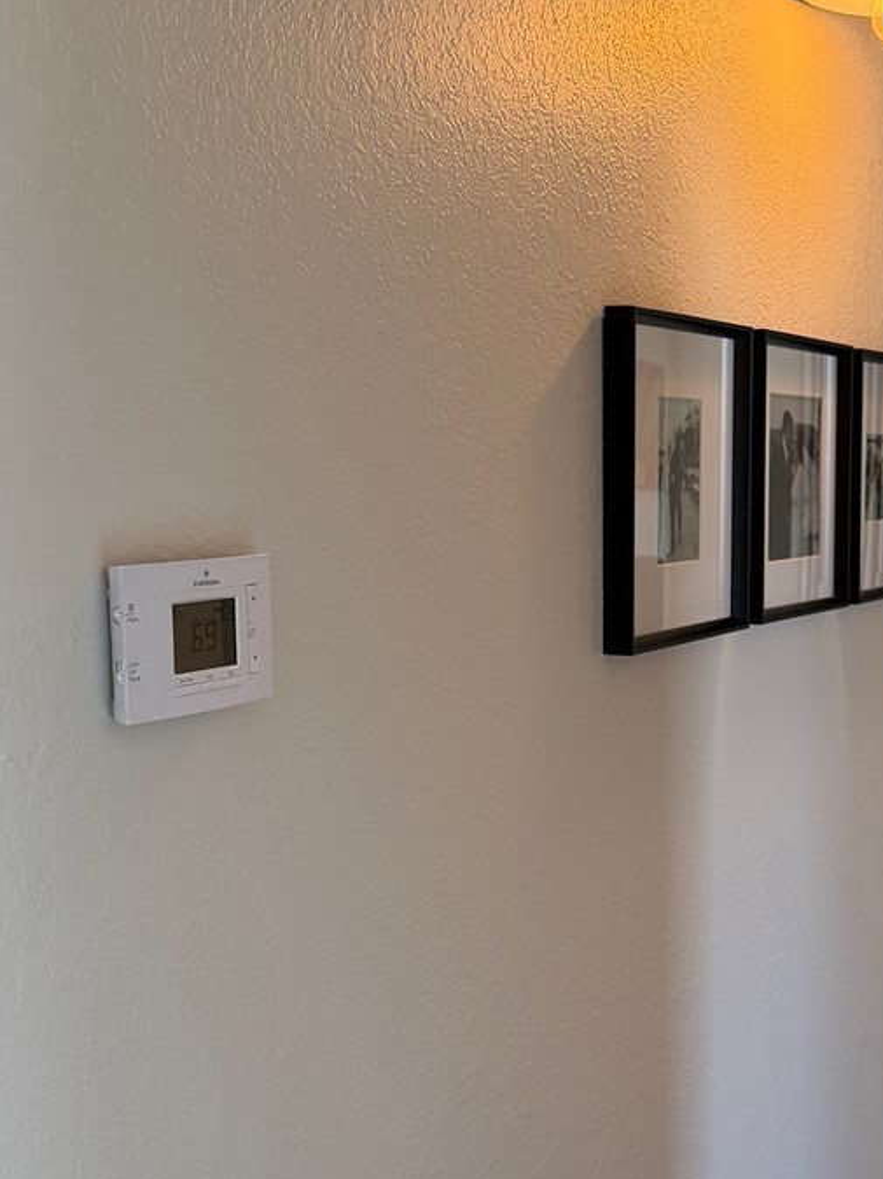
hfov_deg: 25.3
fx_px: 1940
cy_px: 684
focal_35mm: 57
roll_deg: -0.3
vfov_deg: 33.7
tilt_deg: -7.4
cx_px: 671
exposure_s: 1/120
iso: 320
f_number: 1.78
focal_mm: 6.76
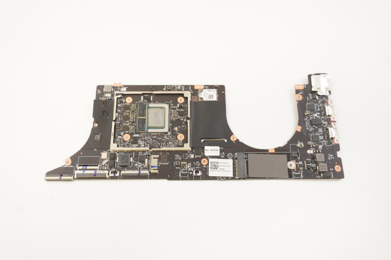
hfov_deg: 62.0
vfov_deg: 43.5
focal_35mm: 30
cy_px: 130
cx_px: 196
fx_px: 326
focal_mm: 20
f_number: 5.6
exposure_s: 1/15
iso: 500
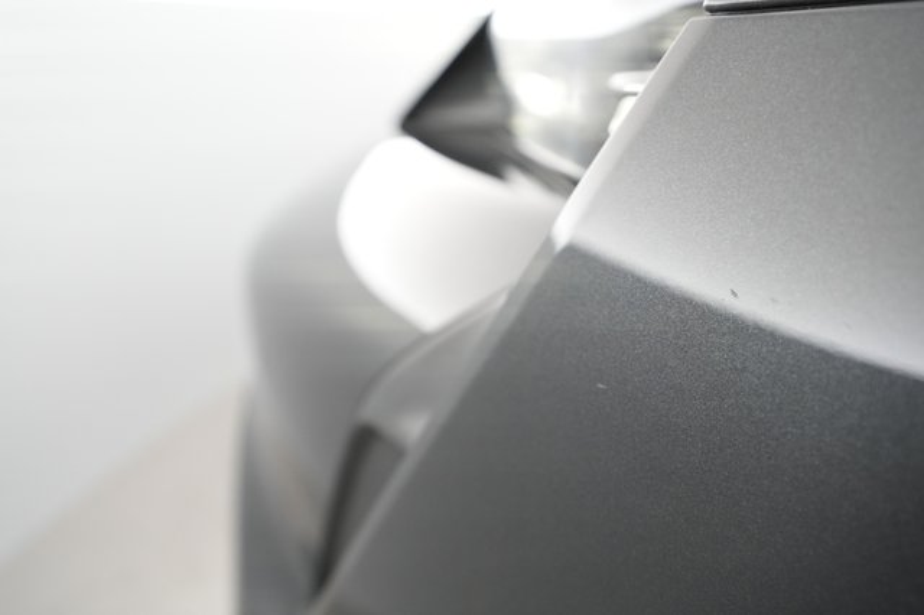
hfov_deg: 65.5
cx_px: 462
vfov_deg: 46.4
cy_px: 308
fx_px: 718
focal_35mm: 28
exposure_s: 1/80
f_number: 4
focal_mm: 28
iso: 4000
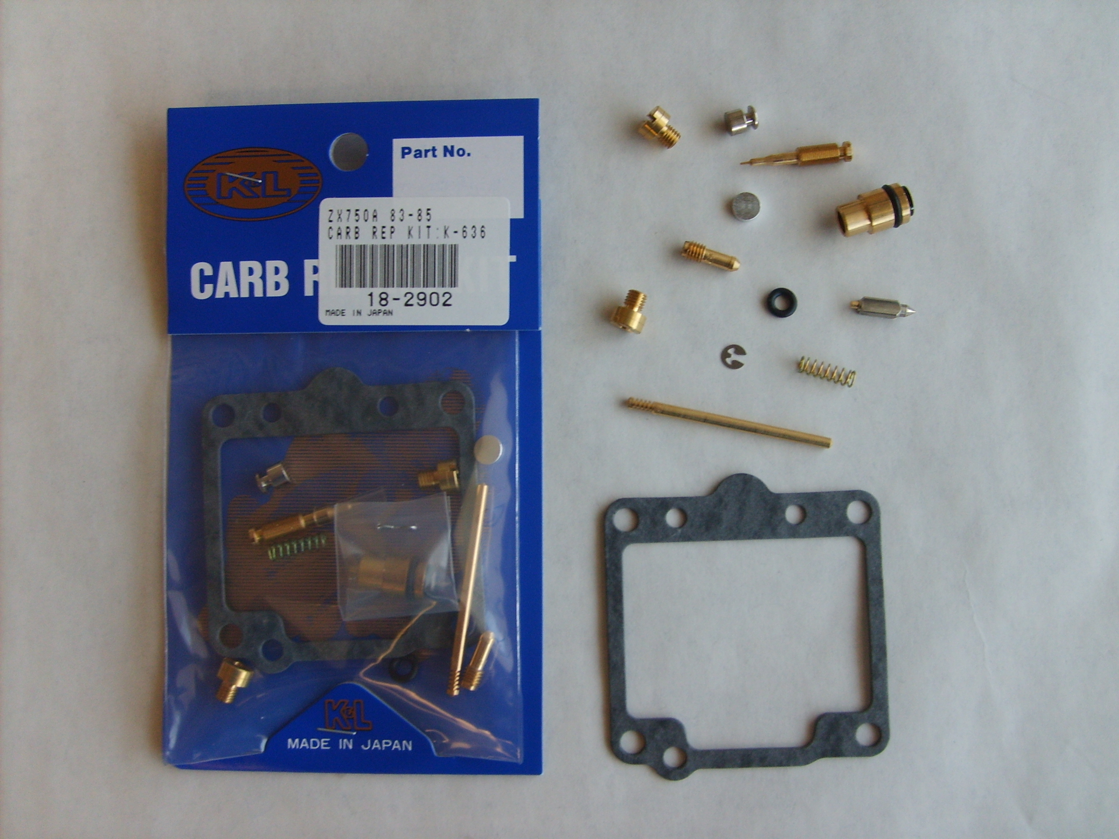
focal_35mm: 35
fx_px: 1131
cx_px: 560
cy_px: 420
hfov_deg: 52.6
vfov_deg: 40.7
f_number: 2.8
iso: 66
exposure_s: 1/30
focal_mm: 5.8
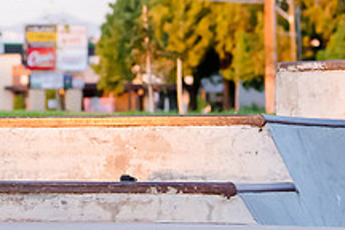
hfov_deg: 5.9
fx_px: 3344
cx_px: -36
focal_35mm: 349
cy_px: -105
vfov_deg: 3.9
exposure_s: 1/1600
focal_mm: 70
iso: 1600
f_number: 2.8
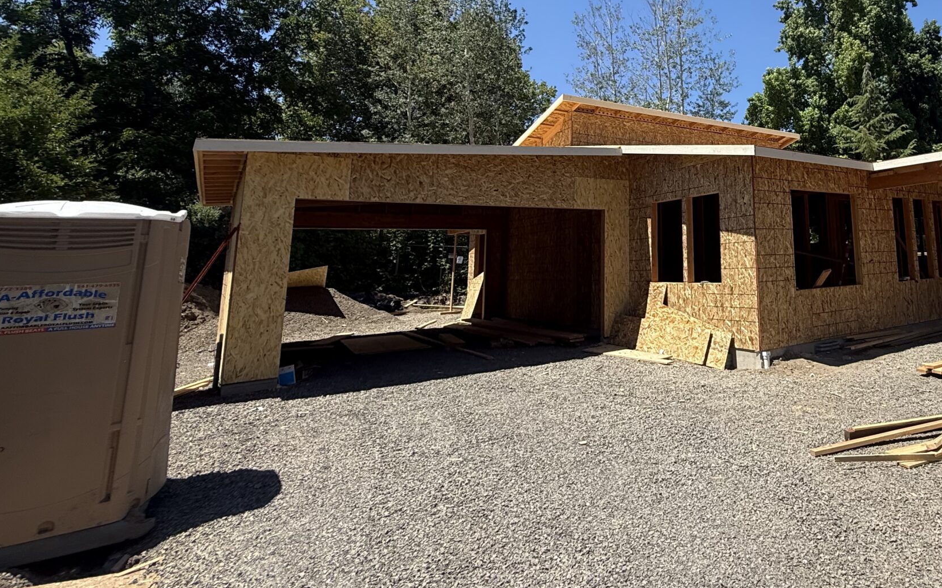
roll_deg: +1.9
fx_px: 590
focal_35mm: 23
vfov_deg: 51.0
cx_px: 728
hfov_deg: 70.9
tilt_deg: +11.6
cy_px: 154
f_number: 2.2
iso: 50
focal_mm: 2.22
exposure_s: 1/1235
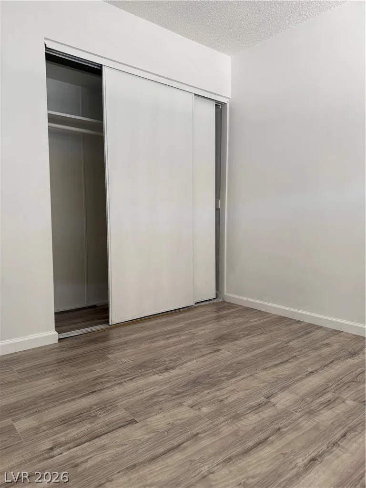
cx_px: 183
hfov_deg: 56.8
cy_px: 244
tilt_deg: -3.0
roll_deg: +0.2
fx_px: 338
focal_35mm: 24
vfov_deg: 71.6
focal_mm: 6.76
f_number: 1.78
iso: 125
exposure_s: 1/120
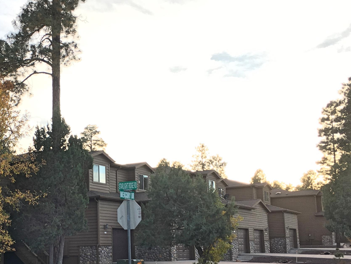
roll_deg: +0.8
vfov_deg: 27.9
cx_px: 80
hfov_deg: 35.8
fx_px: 527
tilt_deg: +8.3
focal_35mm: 52
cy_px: 169
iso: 32
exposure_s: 1/60
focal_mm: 4.15
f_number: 2.2
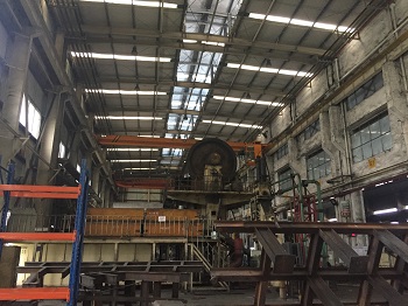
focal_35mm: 29
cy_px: 153
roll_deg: -1.5
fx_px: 342
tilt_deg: +17.1
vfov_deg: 48.2
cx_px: 204
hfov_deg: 61.7
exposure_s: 1/33
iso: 250
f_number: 2.2
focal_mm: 4.15
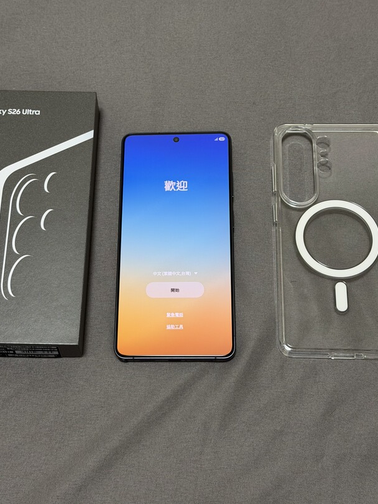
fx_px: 830
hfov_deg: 25.6
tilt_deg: -65.8
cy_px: 212
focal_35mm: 57
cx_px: 169
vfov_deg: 33.7
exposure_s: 1/60
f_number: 1.78
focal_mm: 6.76
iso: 125
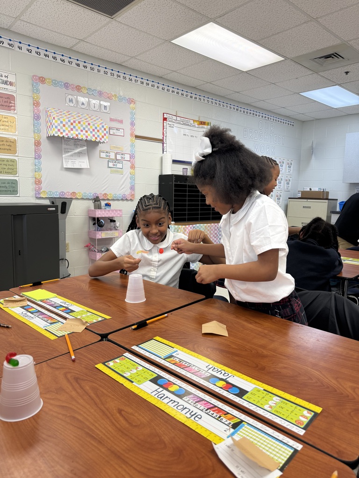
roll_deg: -1.0
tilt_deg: -9.7
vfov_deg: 71.6
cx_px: 180
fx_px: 332
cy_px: 239
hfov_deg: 56.8
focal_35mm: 24
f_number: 1.78
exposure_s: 1/120
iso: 80
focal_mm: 6.76
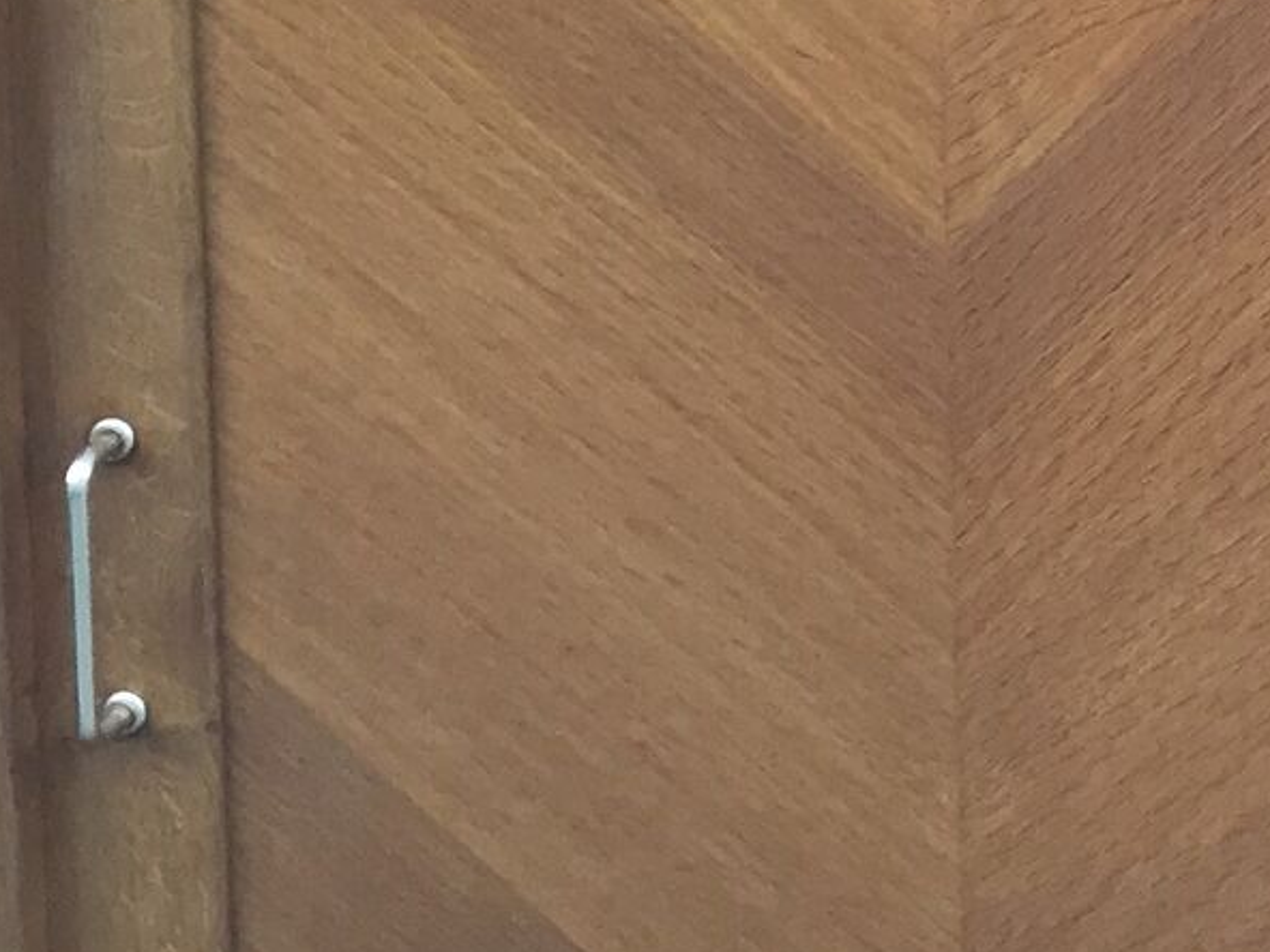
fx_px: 3595
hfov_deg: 18.2
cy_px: -603
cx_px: 1791
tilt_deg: -4.6
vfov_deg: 13.9
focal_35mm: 98
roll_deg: +0.2
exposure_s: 1/33
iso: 50
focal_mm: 4.15
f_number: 2.2
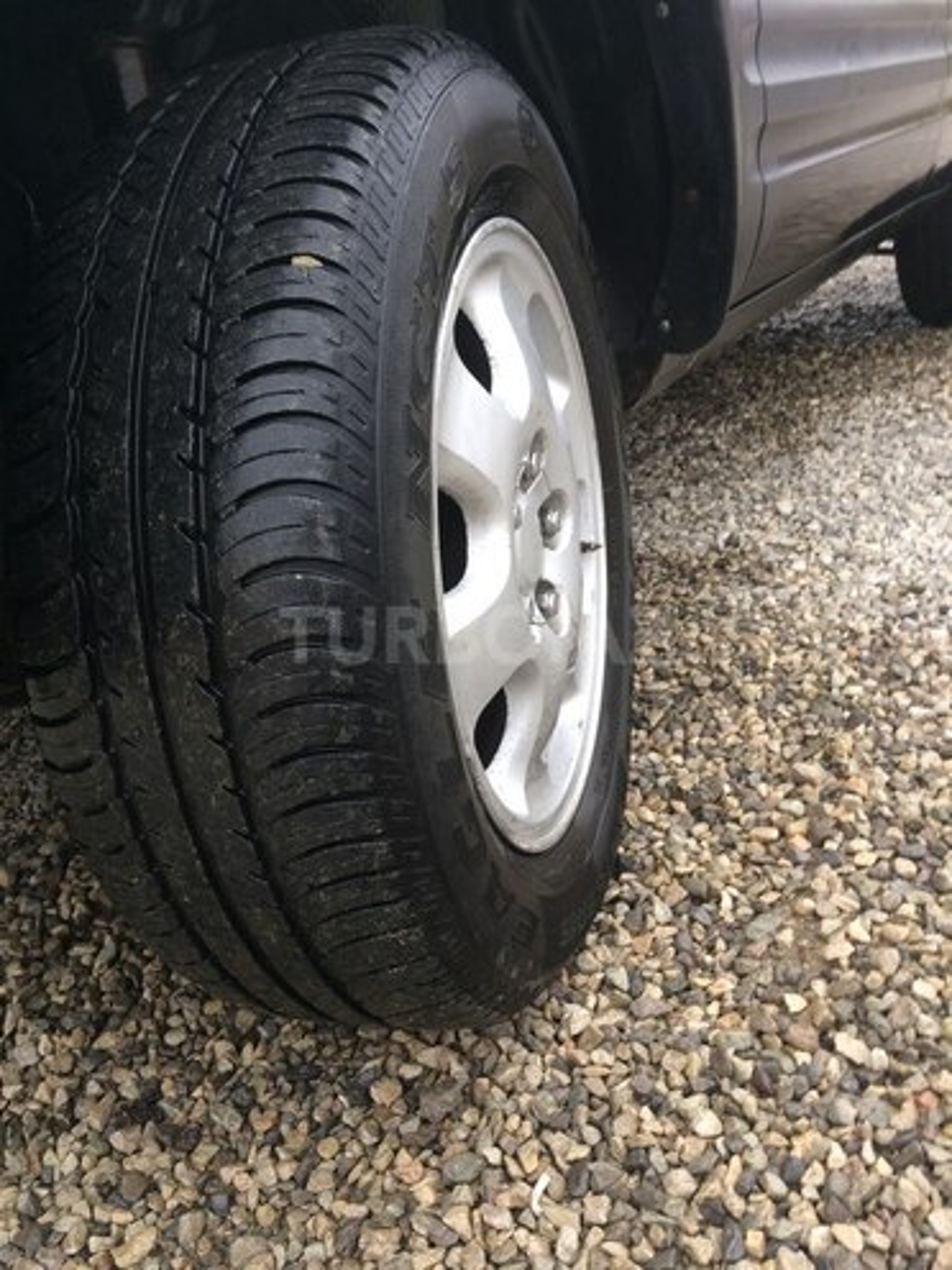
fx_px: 1063
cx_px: 476
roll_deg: +11.5
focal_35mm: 29
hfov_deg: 48.2
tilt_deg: -26.5
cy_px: 635
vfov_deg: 61.7
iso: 32
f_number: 2.2
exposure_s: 1/50
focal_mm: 4.15
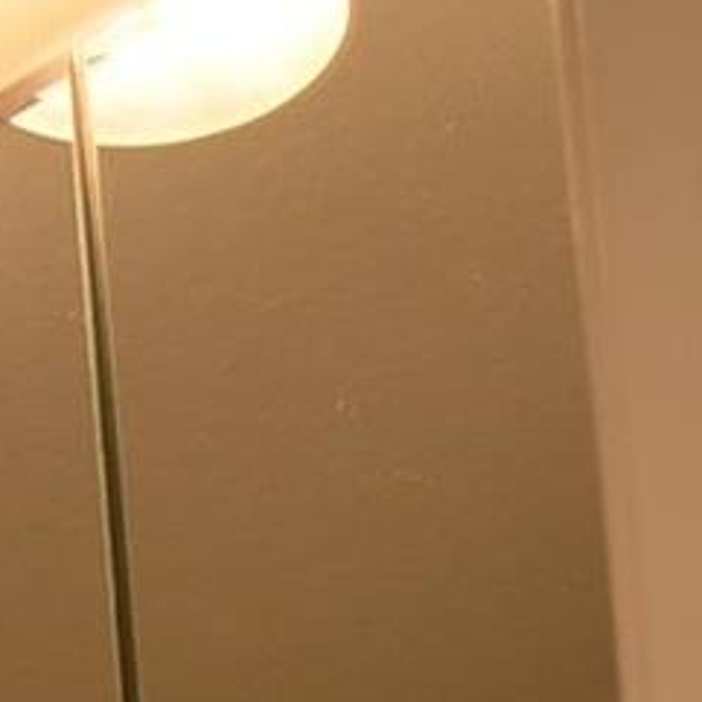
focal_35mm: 219
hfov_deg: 7.7
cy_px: 2689
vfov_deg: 6.6
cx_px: -711
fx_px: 5025
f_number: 4
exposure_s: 1/60
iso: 400
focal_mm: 18
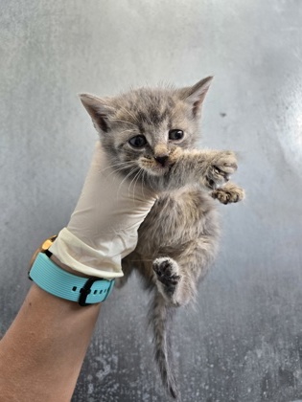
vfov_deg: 73.9
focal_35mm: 23
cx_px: 151
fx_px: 268
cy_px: 201
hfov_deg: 58.9
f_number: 1.8
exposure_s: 1/120
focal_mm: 5.4
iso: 100
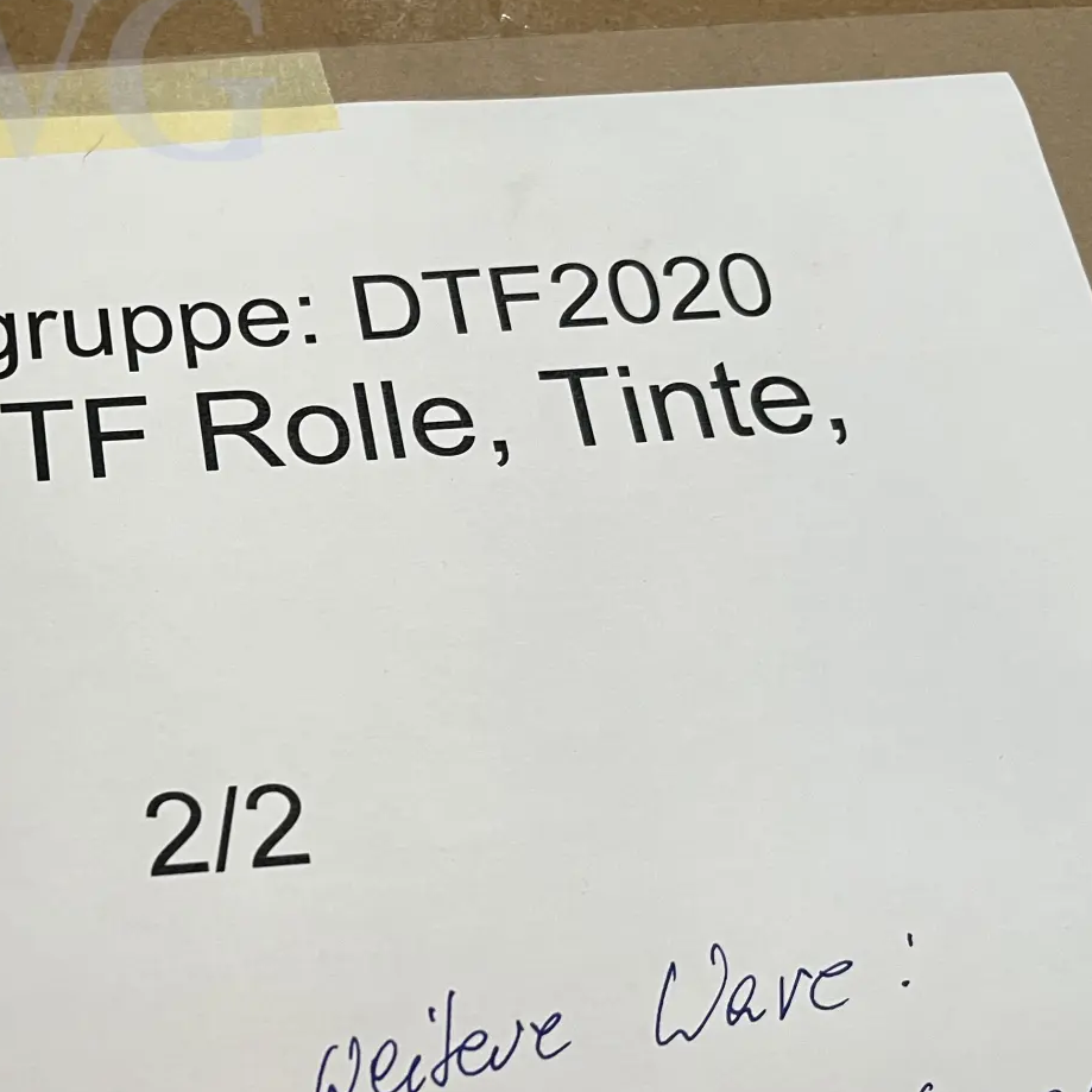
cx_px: 107
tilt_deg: -51.2
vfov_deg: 35.2
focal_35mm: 48
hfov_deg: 33.5
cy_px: 669
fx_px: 1713
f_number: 1.6
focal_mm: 5.1
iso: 160
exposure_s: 1/60
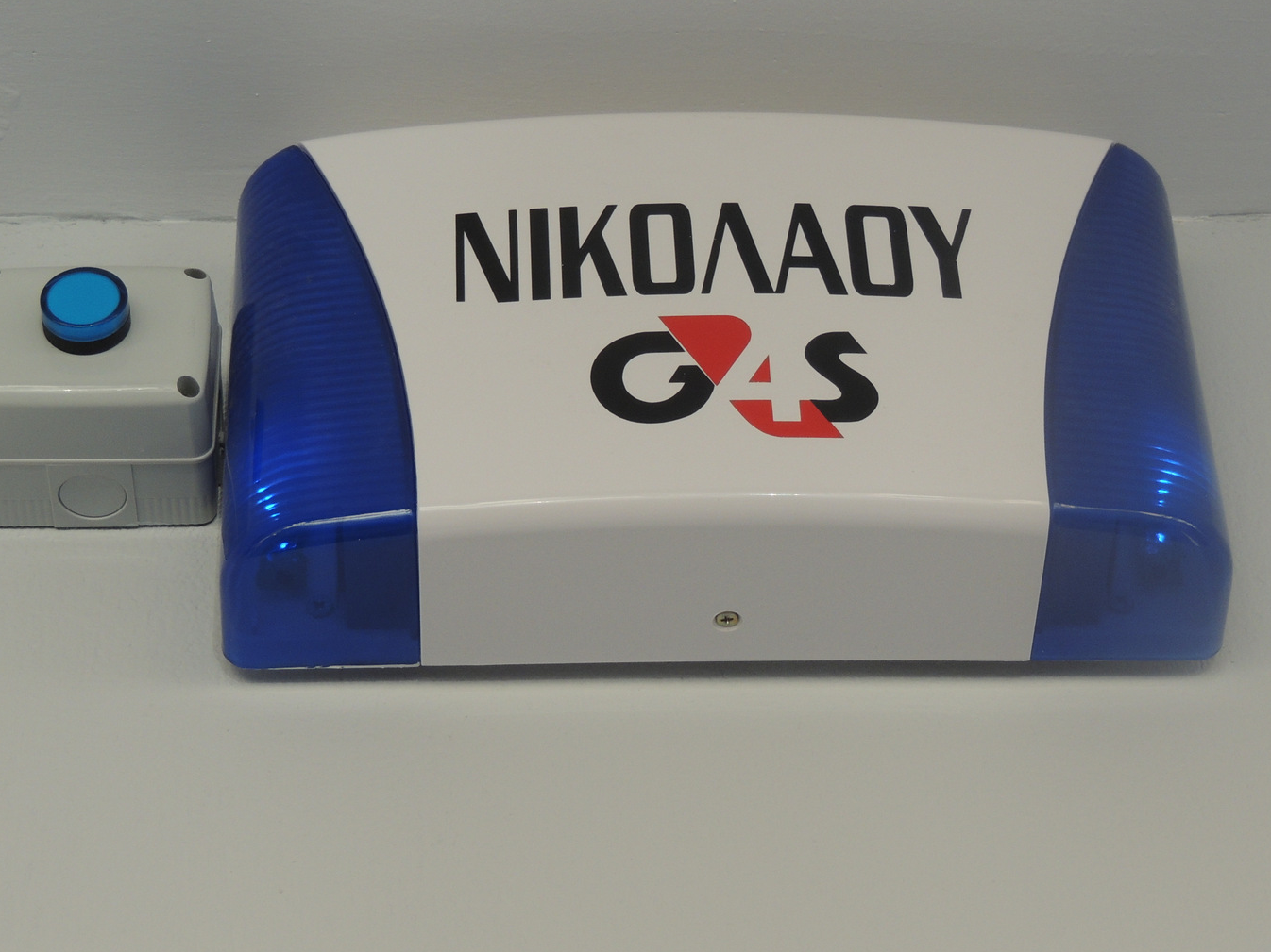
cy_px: 463
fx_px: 3928
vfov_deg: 13.8
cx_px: 616
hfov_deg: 18.4
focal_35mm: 107
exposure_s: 1/400
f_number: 4.1
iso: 220
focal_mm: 16
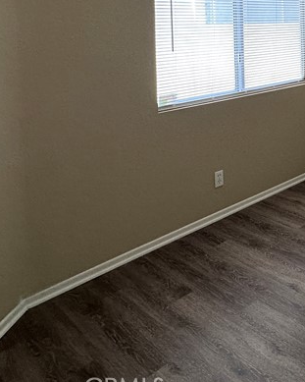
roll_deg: +1.2
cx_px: 367
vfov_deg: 44.7
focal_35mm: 36
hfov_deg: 33.4
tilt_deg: -0.9
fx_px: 406
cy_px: 24
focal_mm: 2.22
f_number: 2.2
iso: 125
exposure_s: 1/120
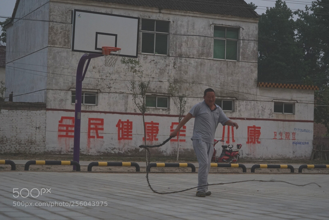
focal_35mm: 80
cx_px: 164
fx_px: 732
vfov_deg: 17.1
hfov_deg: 25.3
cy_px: 110
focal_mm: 80
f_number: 5.6
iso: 800
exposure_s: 1/400
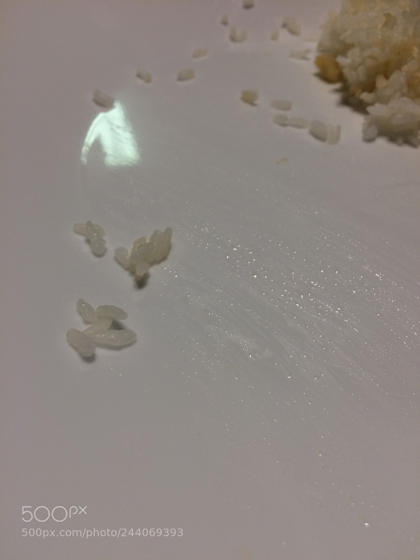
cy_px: 280
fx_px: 469
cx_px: 210
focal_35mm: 29
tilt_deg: -47.5
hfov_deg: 48.2
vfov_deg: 61.7
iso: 40
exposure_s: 1/40
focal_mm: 4.15
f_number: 2.2
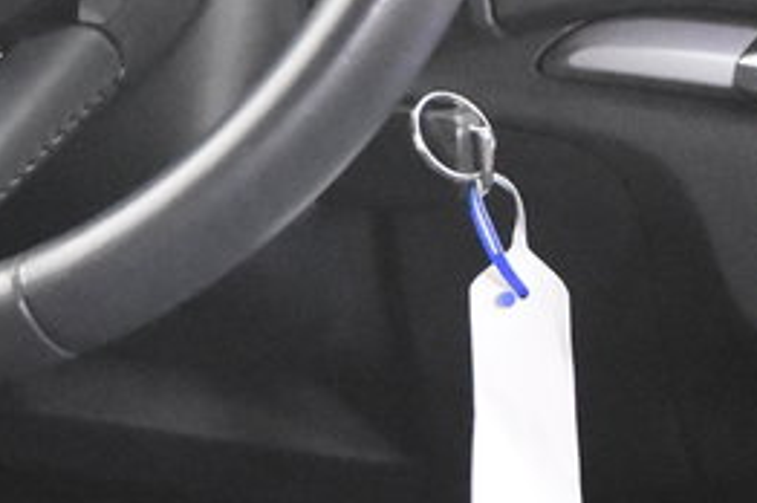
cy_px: 256
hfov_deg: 11.7
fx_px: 3696
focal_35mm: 176
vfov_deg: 7.8
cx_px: 199
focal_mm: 24
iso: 9000
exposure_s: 1/40
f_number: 3
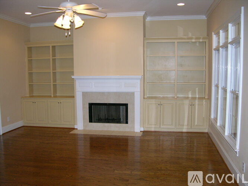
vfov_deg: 40.7
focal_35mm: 35
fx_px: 251
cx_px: 124
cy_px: 93
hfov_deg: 52.6
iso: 200
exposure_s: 1/60.1
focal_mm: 8.9
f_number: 2.8
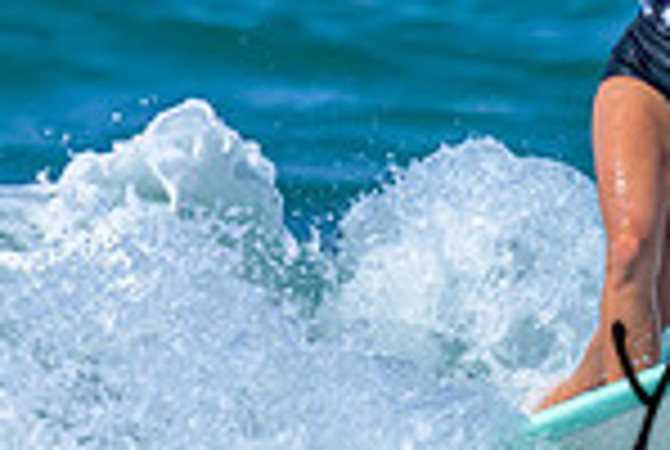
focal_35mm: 4268
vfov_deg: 0.3
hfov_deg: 0.5
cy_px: 354
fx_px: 79590
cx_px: 643
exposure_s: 1/2000
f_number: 6.3
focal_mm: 800
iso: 220
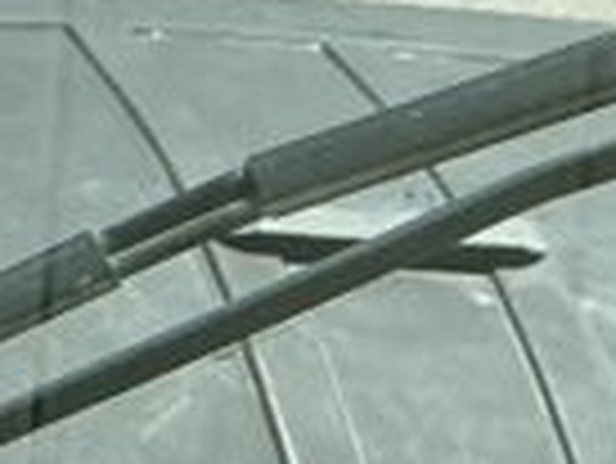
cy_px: -126
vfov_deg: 7.1
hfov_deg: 8.1
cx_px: -1196
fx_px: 3722
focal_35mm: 209
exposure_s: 1/1377
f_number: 1.8
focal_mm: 3
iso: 25
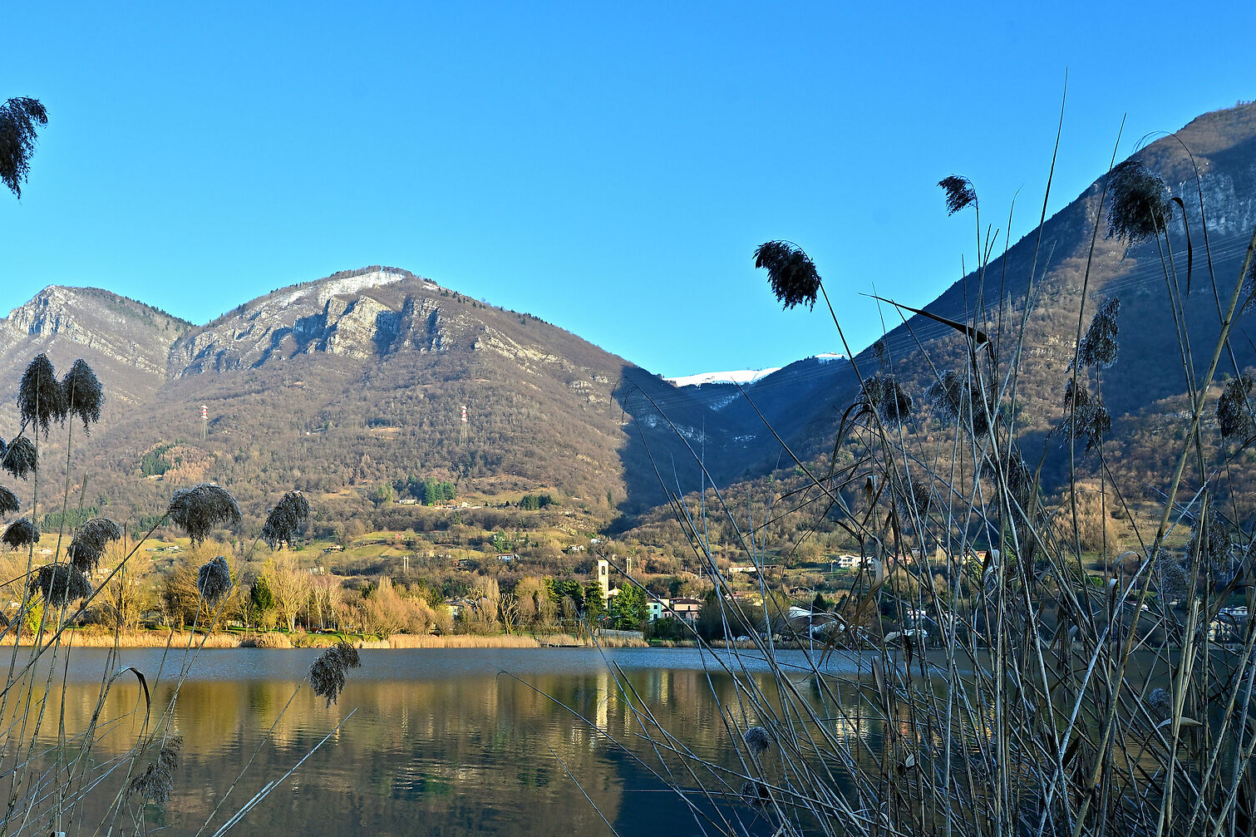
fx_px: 942
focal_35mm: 27
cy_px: 661
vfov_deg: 45.7
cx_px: 446
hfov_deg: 66.0
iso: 250
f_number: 8
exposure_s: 1/125
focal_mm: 17
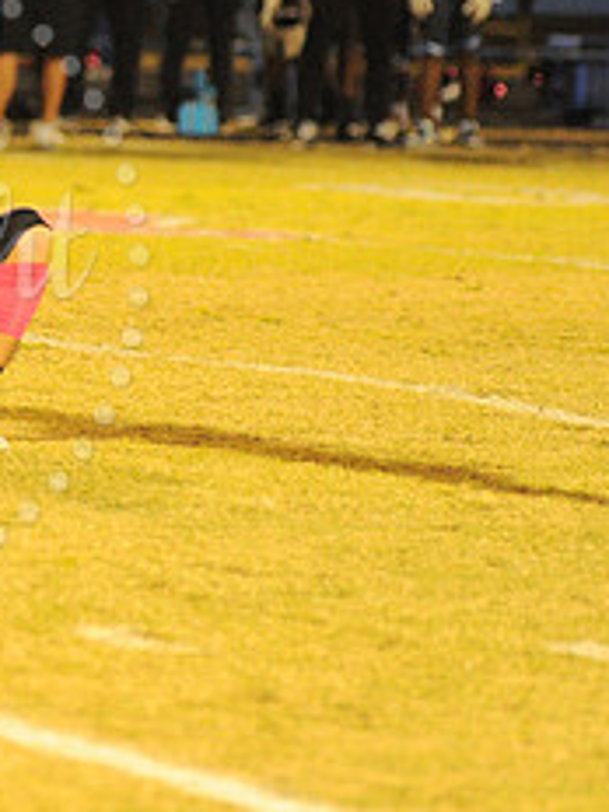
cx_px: -186
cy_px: 262
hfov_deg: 3.1
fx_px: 11283
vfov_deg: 4.1
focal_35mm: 481
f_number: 4
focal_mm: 200
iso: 6400
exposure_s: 1/320
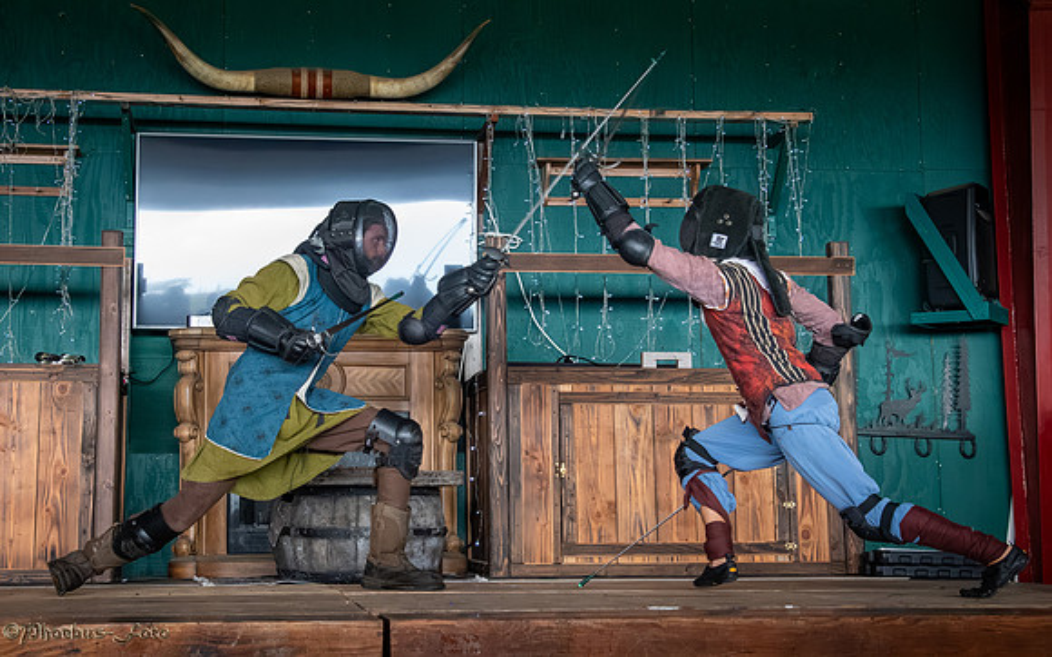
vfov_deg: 23.4
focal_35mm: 55
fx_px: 1585
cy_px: 284
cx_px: 443
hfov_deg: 36.6
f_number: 5.6
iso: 8000
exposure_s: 1/320
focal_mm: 38
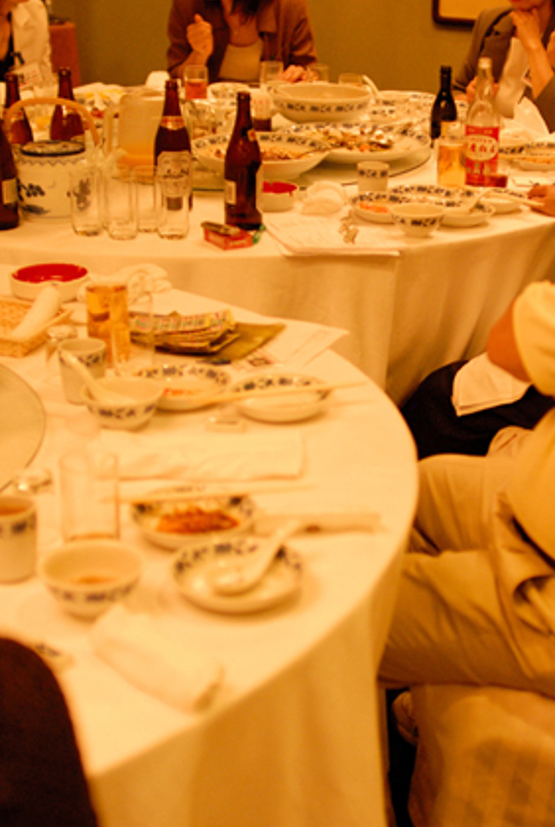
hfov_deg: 21.2
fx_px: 1473
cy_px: 358
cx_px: 381
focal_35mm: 64
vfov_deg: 31.3
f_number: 2
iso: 800
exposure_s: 1/125
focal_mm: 28
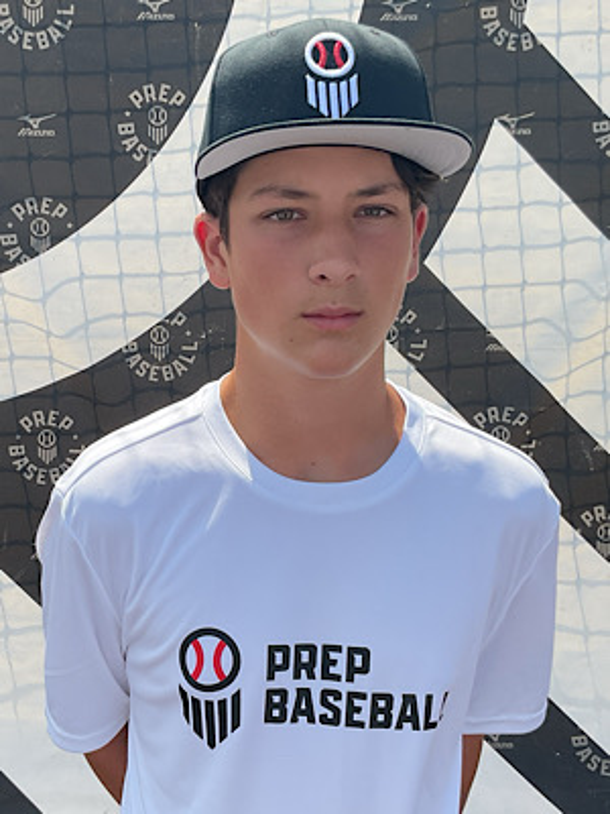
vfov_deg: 61.7
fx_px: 681
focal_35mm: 29
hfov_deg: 48.2
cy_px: 407
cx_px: 305
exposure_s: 1/1168
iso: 16
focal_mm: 3
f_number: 1.8
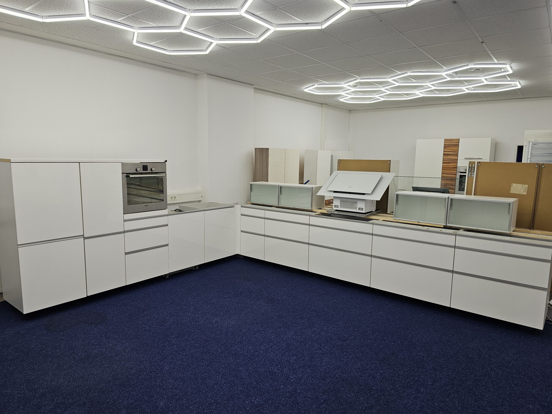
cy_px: 207
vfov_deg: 58.9
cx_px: 276
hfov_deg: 73.9
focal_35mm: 23
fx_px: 367
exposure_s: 1/100
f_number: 1.7
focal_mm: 6.3
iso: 32
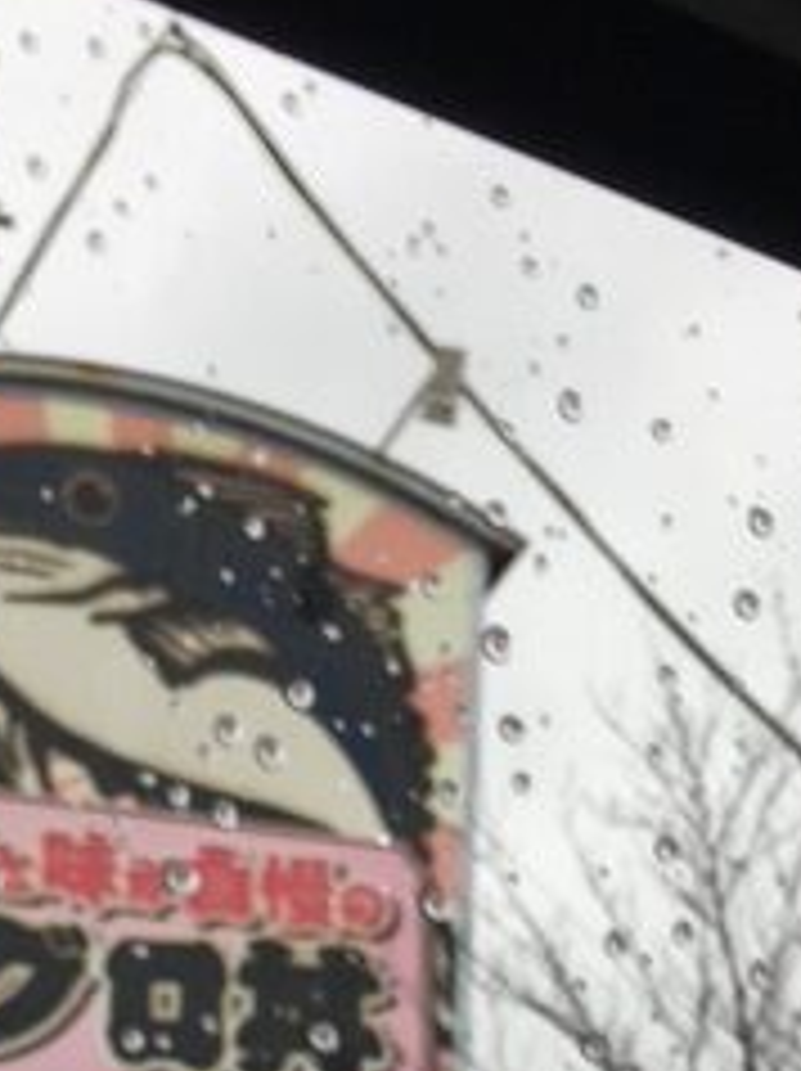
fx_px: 2411
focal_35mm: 78
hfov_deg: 18.7
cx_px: 148
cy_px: 1282
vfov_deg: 23.0
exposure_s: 1/180
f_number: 2.2
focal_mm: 4.15
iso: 25
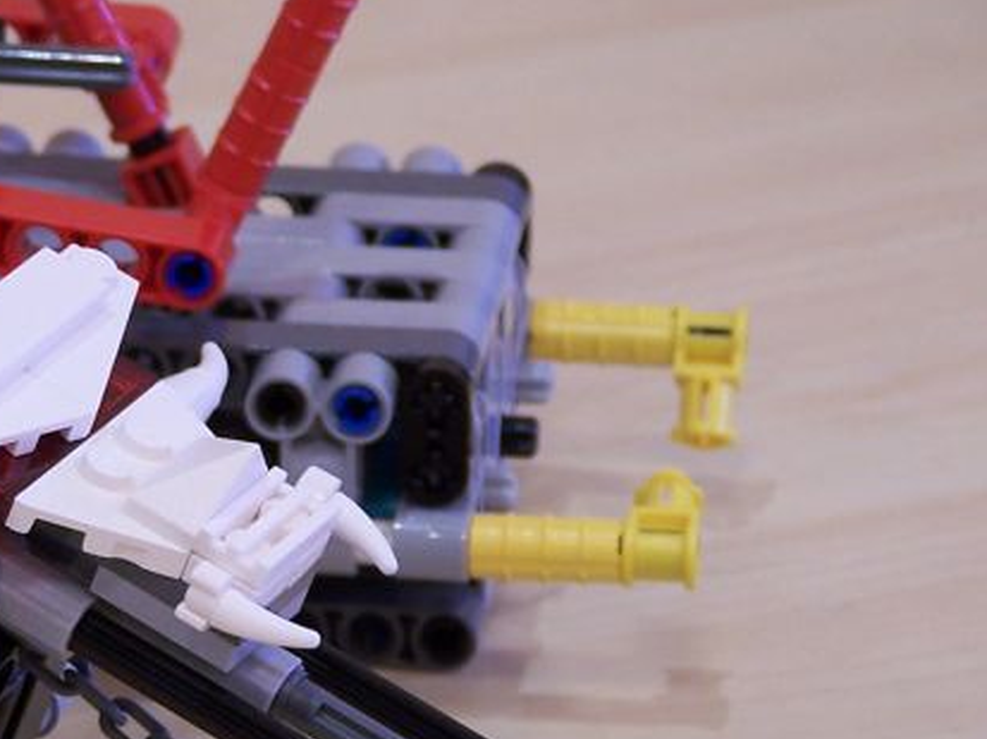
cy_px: 478
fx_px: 9828
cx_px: 79
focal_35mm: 345
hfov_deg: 5.7
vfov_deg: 4.3
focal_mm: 23.1
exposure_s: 1/10
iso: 80
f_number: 3.2
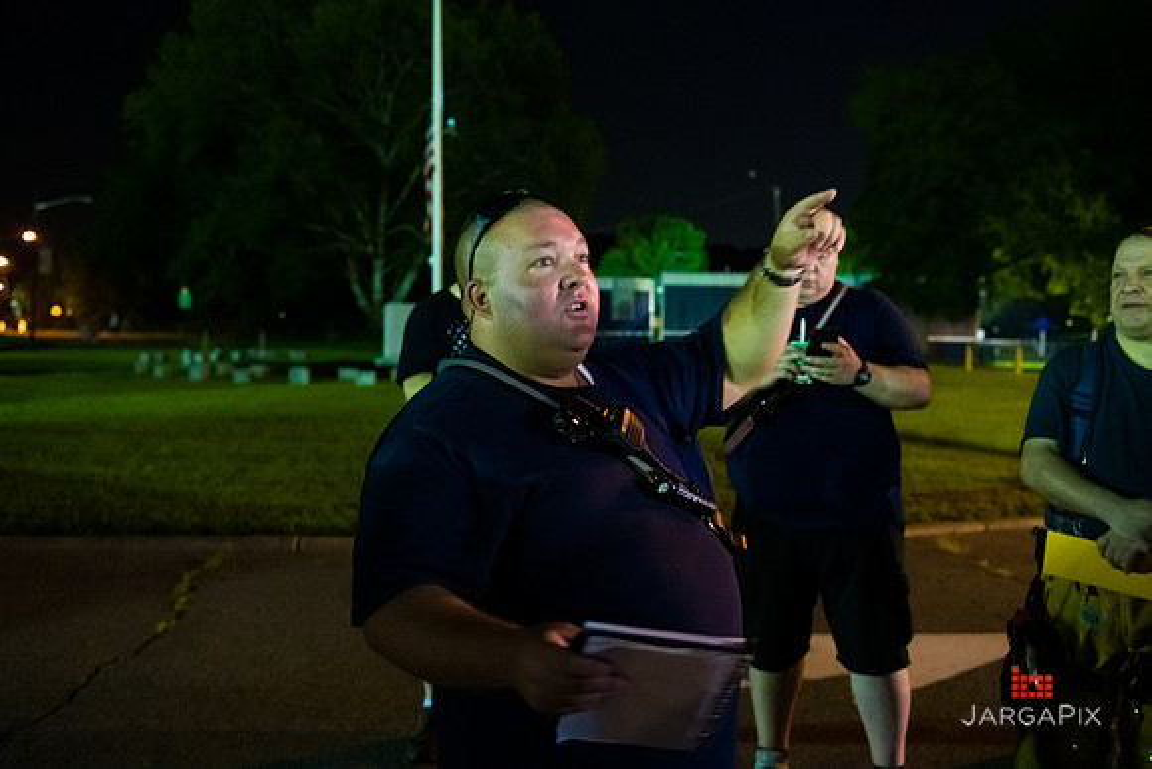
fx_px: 1120
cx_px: 576
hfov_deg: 54.4
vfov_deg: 37.9
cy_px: 384
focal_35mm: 35
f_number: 3.2
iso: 6400
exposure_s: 1/50
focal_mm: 35
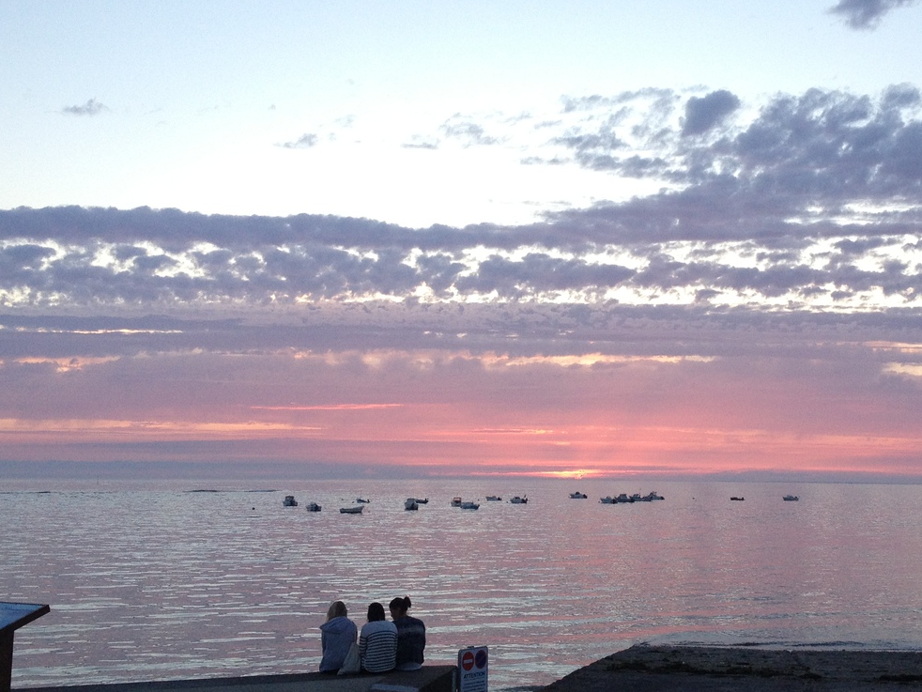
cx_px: 599
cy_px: 285
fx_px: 1519
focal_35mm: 57
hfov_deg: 33.5
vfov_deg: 25.6
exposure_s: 1/120
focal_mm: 4.28
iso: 80
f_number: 2.4
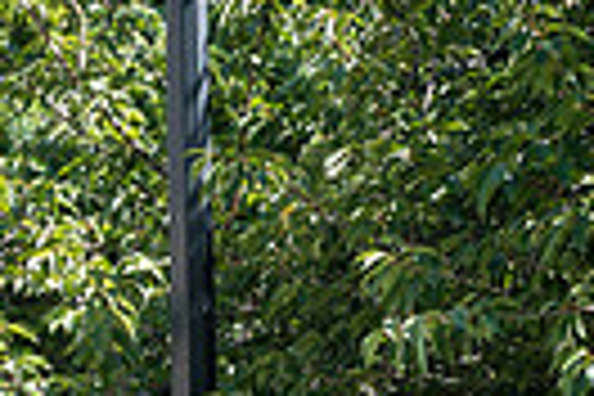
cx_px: -477
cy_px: 632
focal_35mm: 363
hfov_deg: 5.6
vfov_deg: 3.8
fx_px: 5989
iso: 200
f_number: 5.6
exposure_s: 1/100
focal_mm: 80
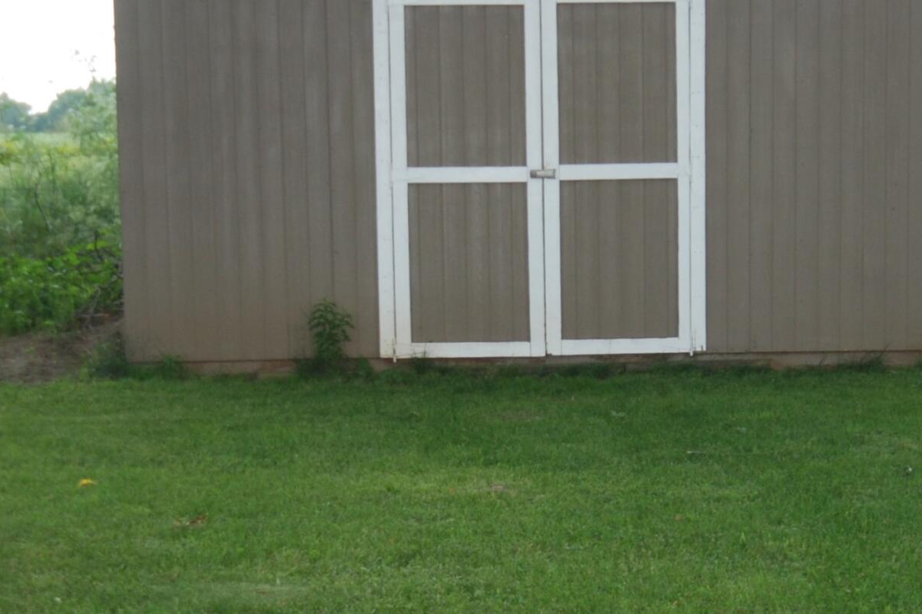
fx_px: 2100
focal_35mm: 82
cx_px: 626
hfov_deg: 24.6
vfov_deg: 16.6
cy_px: 374
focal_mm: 22
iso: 200
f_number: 5.6
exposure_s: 1/60
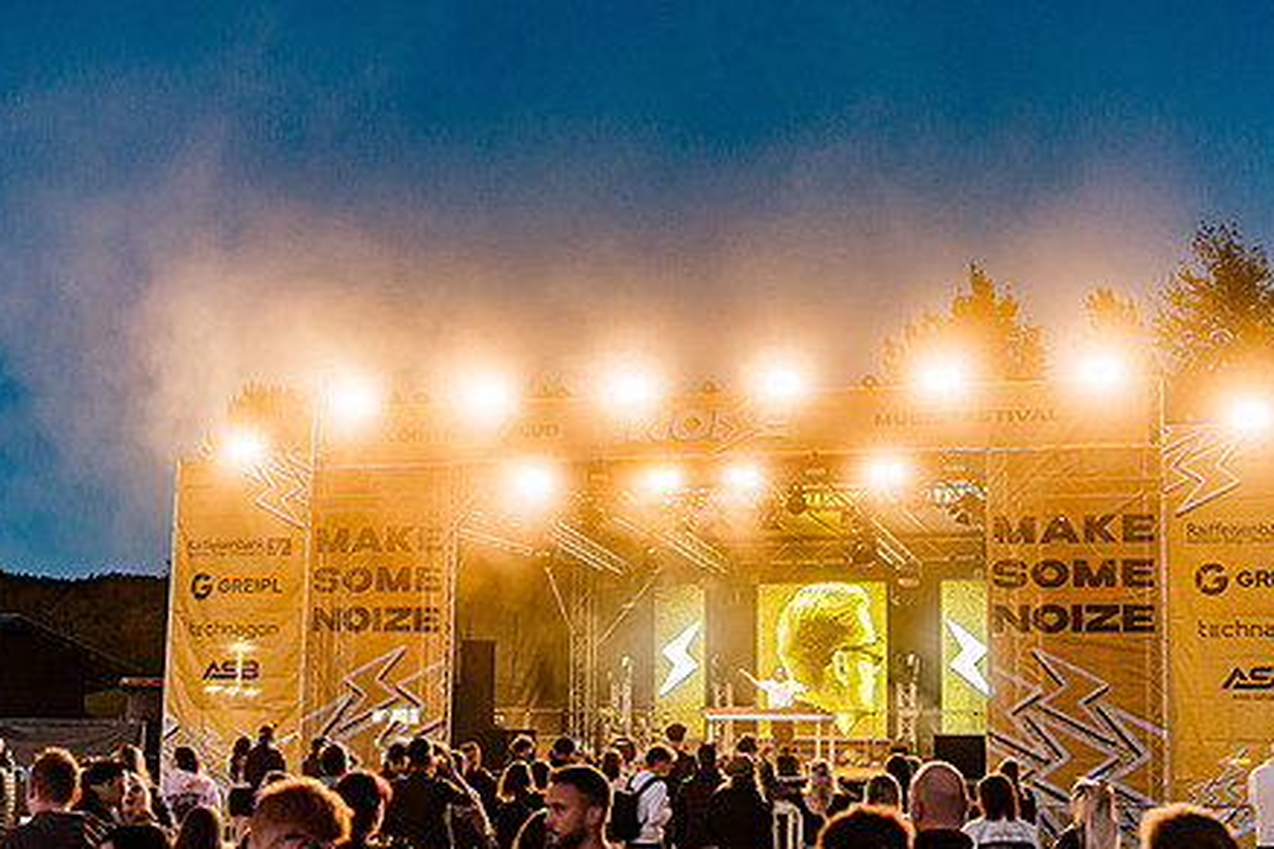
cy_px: 516
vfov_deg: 27.5
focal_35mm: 49
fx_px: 1734
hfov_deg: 40.3
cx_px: 713
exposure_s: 1/100
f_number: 2.8
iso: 1250
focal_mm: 37
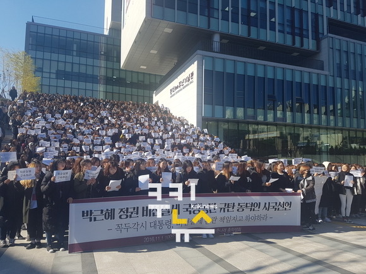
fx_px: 275
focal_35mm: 26
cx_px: 183
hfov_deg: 67.3
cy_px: 137
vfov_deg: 53.1
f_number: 1.7
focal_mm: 4.2
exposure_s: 1/1928
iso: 50
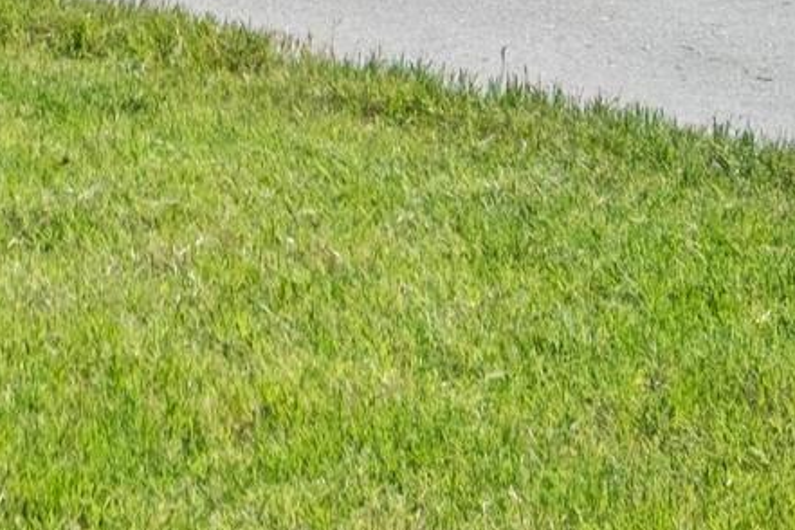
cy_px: -753
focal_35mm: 153
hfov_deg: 13.1
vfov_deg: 8.2
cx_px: -119
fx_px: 3378
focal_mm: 18.2
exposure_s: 1/500
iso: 400
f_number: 5.6
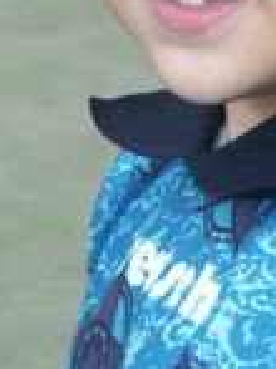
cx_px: 178
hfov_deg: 3.6
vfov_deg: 4.7
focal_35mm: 417
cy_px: 1
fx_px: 4440
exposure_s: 1/90
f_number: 3.5
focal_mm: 28.45
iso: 200
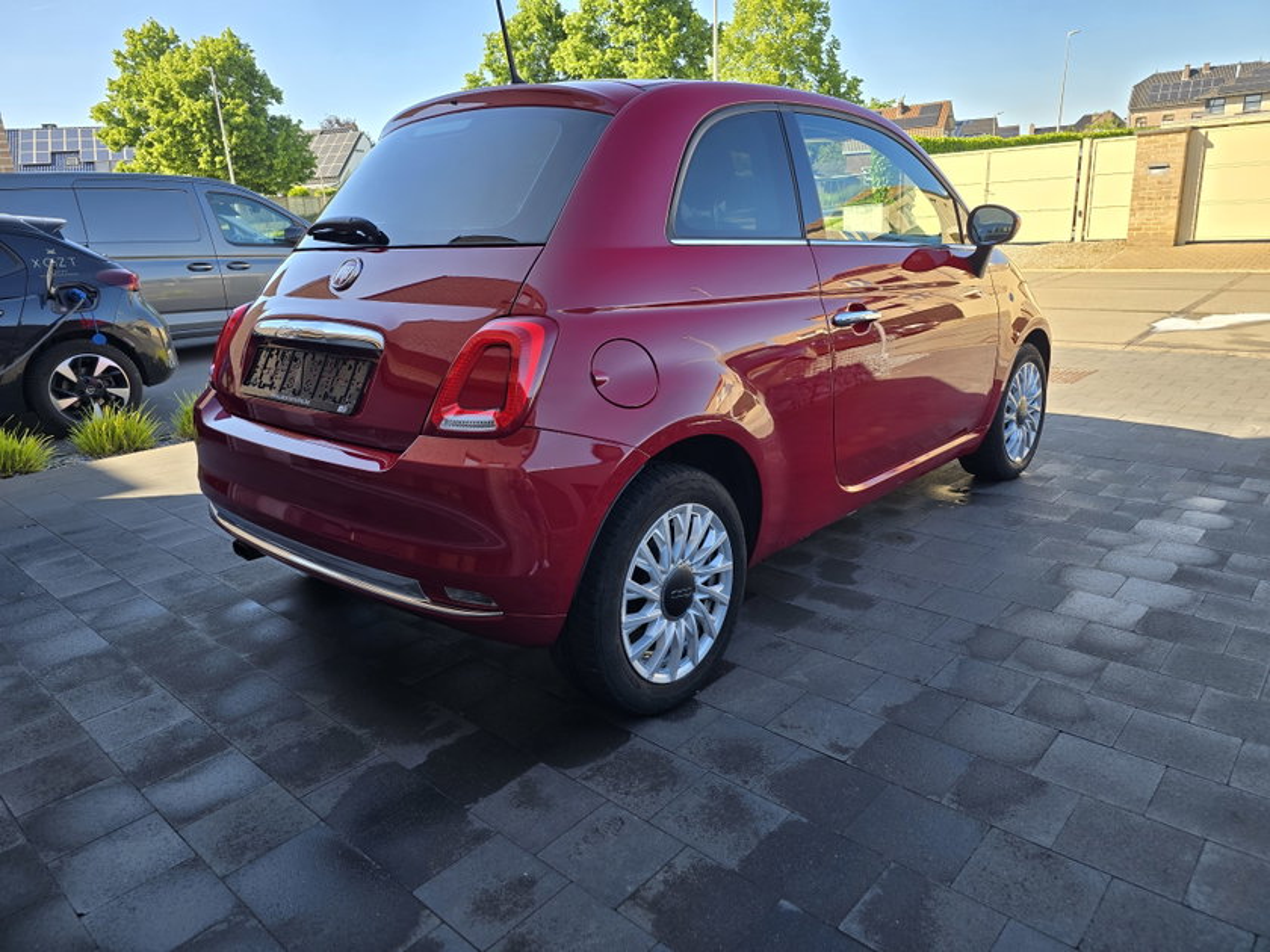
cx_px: 635
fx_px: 844
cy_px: 476
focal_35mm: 23
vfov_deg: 58.9
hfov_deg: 73.9
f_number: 1.7
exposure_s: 1/202
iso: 12
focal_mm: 6.3
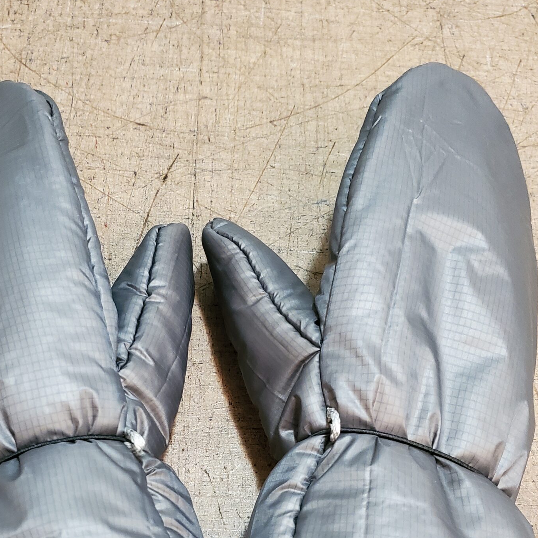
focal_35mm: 43
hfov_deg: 39.0
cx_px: 218
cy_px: 404
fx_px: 756
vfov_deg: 38.2
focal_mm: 4.3
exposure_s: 1/40
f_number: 1.5
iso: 500
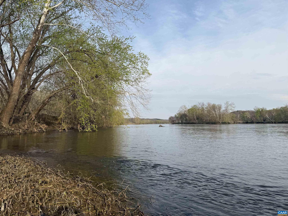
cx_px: 144
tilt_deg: +3.8
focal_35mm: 24
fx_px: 200
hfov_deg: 71.6
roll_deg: -0.1
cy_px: 108
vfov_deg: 56.8
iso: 80
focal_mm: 6.76
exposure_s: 1/3425
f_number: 1.78
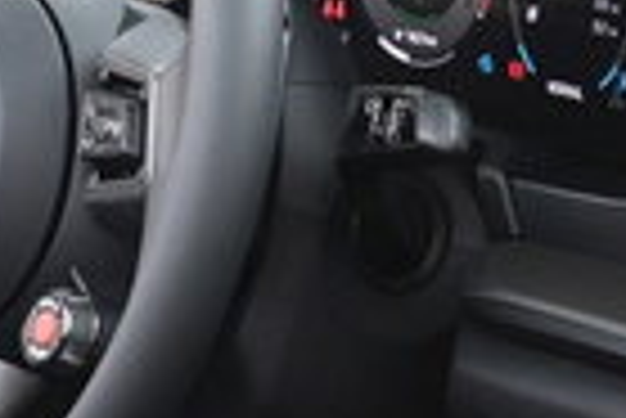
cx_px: 543
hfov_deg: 12.3
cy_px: 512
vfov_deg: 8.2
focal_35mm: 166
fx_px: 2890
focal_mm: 20
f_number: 3.8
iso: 2000
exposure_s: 1/30
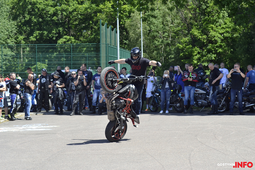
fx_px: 744
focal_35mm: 105
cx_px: 128
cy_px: 85
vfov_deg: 13.0
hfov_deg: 19.5
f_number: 5.6
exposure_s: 1/400
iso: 200
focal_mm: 70
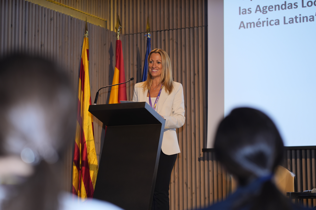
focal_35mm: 85
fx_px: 746
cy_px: 105
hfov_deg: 23.9
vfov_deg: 16.1
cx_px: 158
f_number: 2.8
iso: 640
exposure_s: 1/250
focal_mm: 85
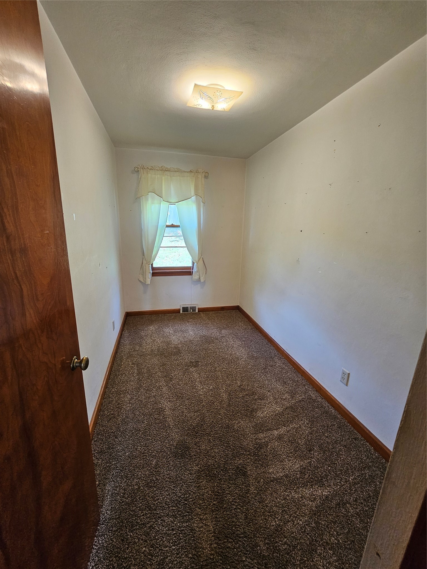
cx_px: 214
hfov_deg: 89.9
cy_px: 284
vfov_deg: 106.2
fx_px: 214
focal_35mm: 13
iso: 200
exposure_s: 1/60
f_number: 2.2
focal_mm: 2.2
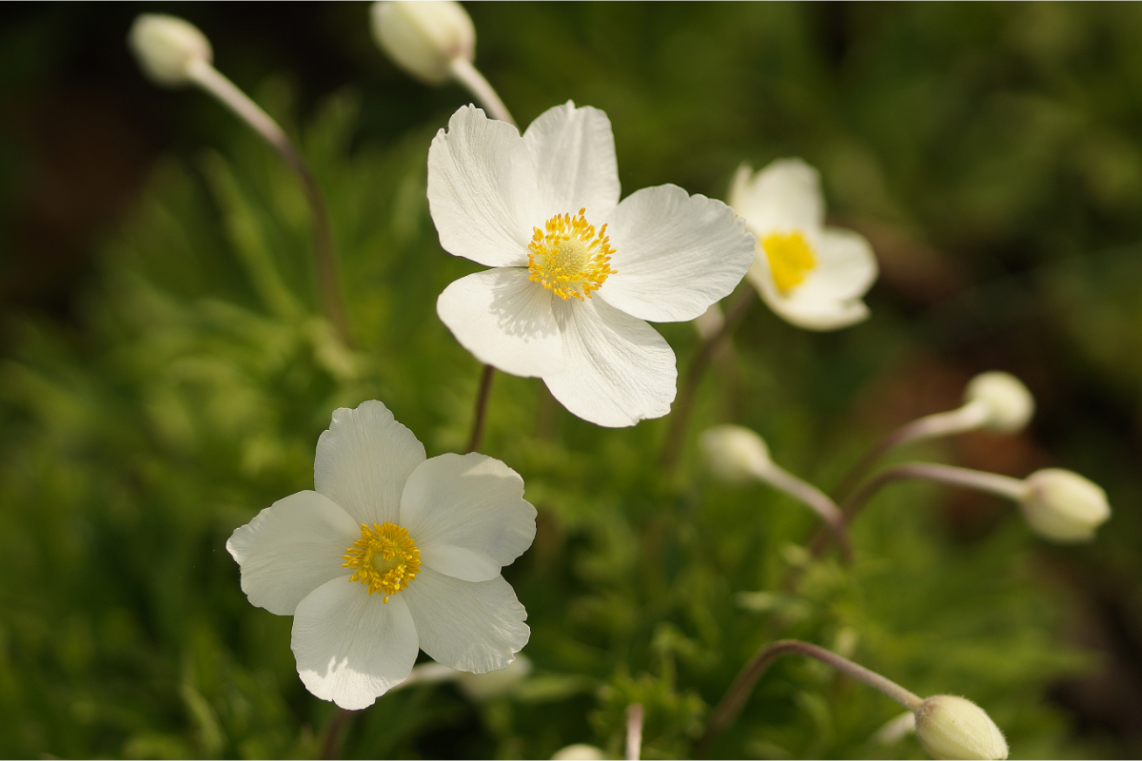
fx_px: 4758
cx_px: 571
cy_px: 380
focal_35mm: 150
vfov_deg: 9.1
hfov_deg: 13.7
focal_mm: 100
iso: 100
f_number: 2.8
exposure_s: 1/1600
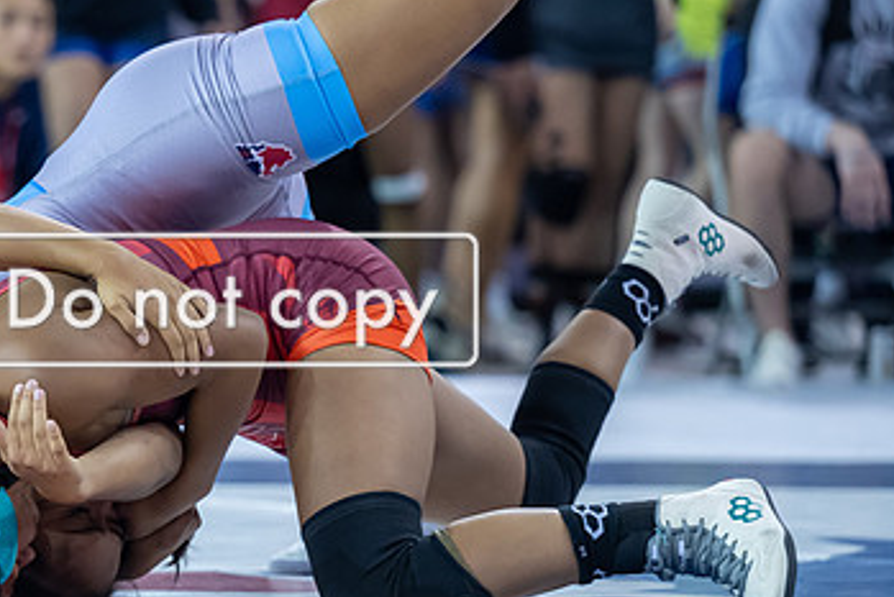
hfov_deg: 7.4
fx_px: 6906
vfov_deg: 4.9
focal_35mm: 278
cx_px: 39
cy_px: 469
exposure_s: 1/800
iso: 1800
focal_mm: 125
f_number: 2.8
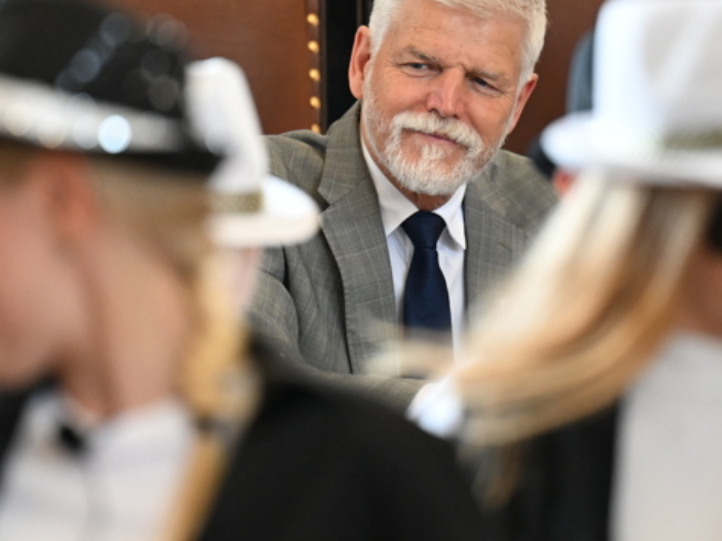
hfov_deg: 4.7
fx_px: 8737
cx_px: 377
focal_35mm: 419
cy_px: 193
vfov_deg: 3.5
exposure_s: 1/400
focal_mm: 200
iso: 3200
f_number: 2.8
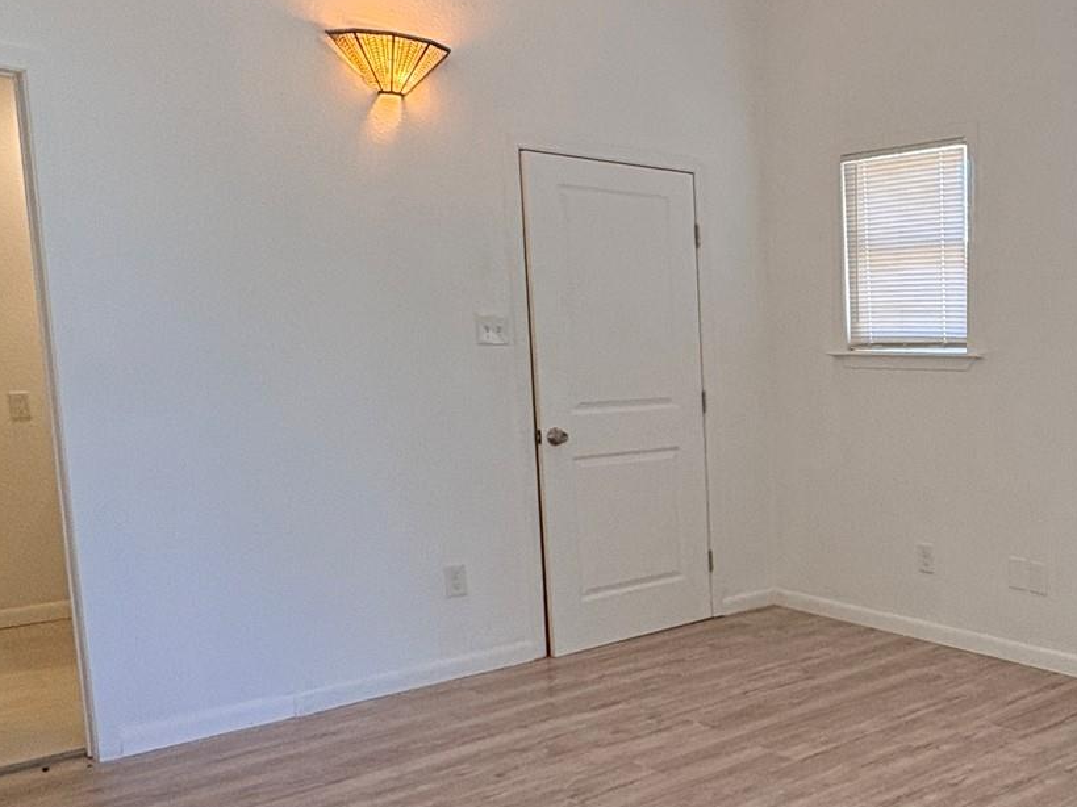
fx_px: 1089
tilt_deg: -7.4
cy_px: 490
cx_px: 956
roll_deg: +0.3
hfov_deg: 47.6
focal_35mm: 35
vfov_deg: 40.5
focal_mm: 2.22
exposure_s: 1/120
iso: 160
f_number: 2.2
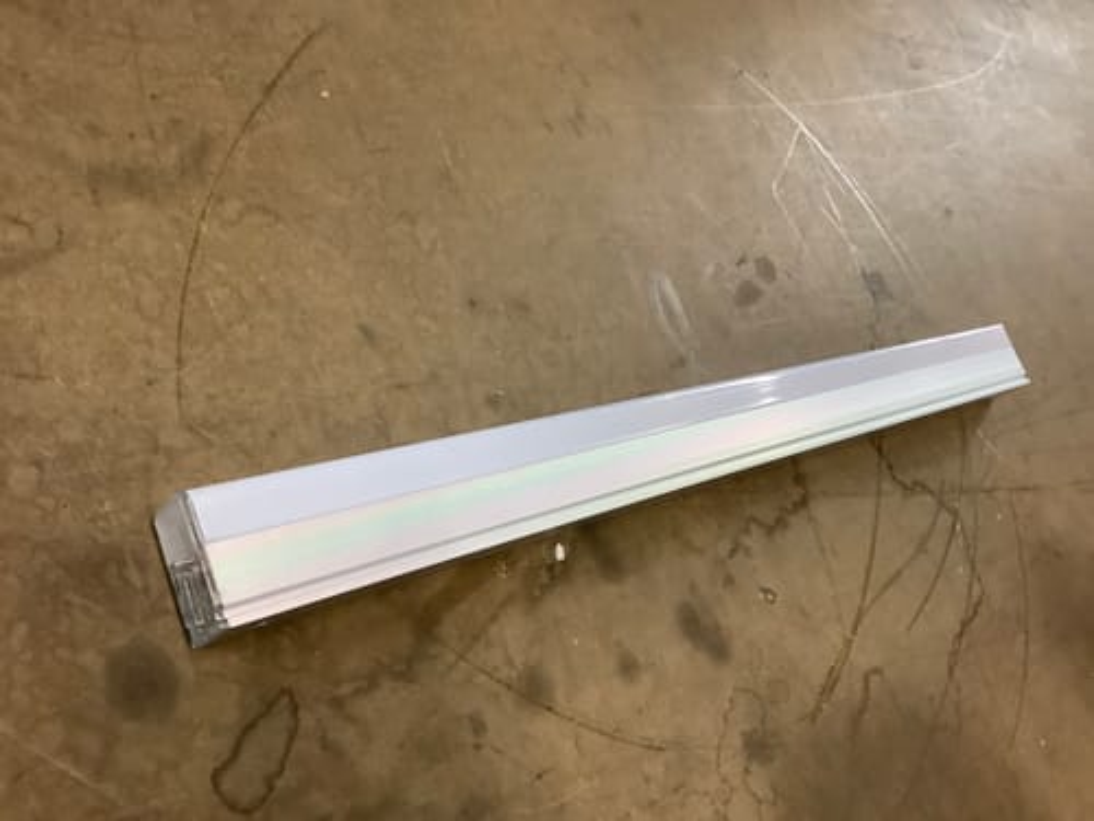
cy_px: 410
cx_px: 547
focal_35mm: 31
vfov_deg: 45.4
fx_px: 980
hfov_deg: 58.4
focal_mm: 3.3
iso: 250
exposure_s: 1/33
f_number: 2.4
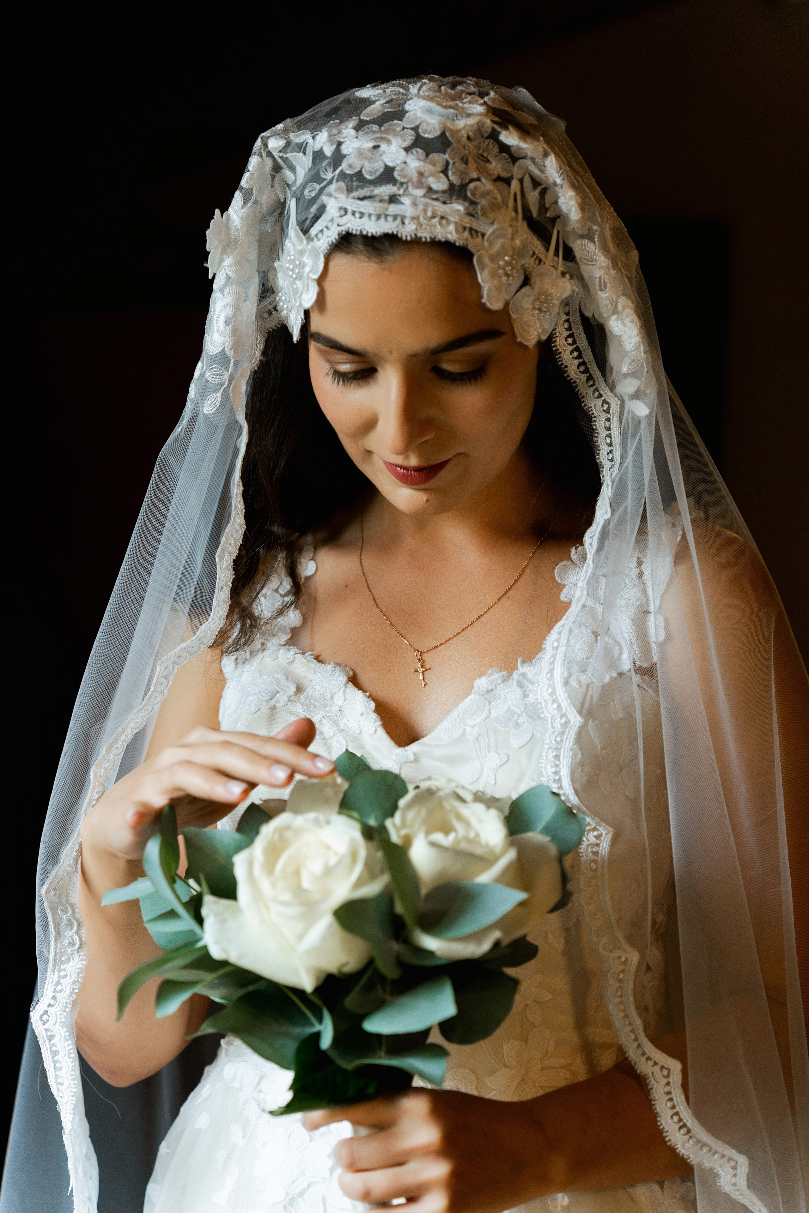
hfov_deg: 18.7
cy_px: 606
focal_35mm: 73
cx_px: 404
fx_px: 2461
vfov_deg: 27.7
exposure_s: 1/125
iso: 640
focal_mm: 73
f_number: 3.2
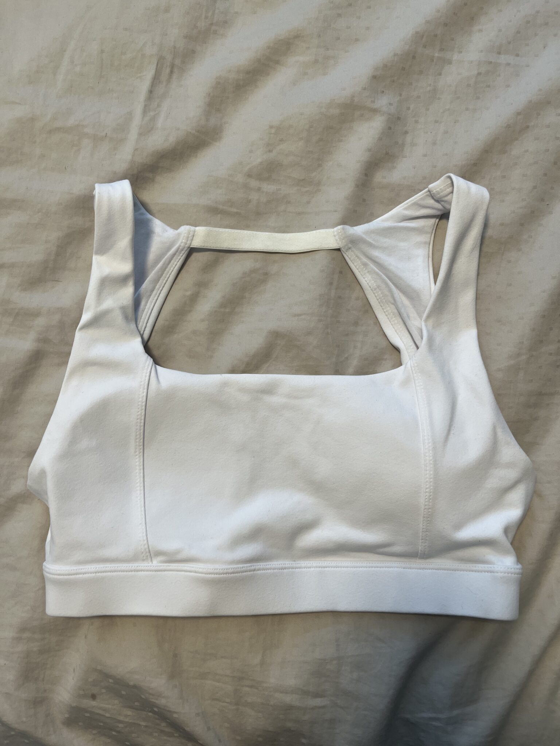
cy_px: 373
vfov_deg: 67.3
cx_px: 280
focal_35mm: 26
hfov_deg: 53.1
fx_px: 561
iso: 80
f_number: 1.6
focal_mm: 5.1
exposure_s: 1/120
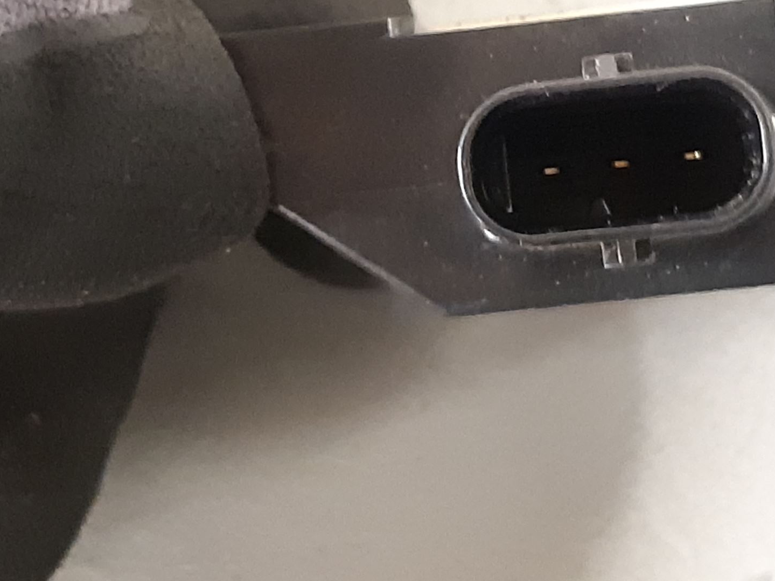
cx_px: 446
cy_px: 213
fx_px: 828
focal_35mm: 37
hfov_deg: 50.0
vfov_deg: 38.4
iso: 640
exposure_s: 1/25
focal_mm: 3.93
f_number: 1.7
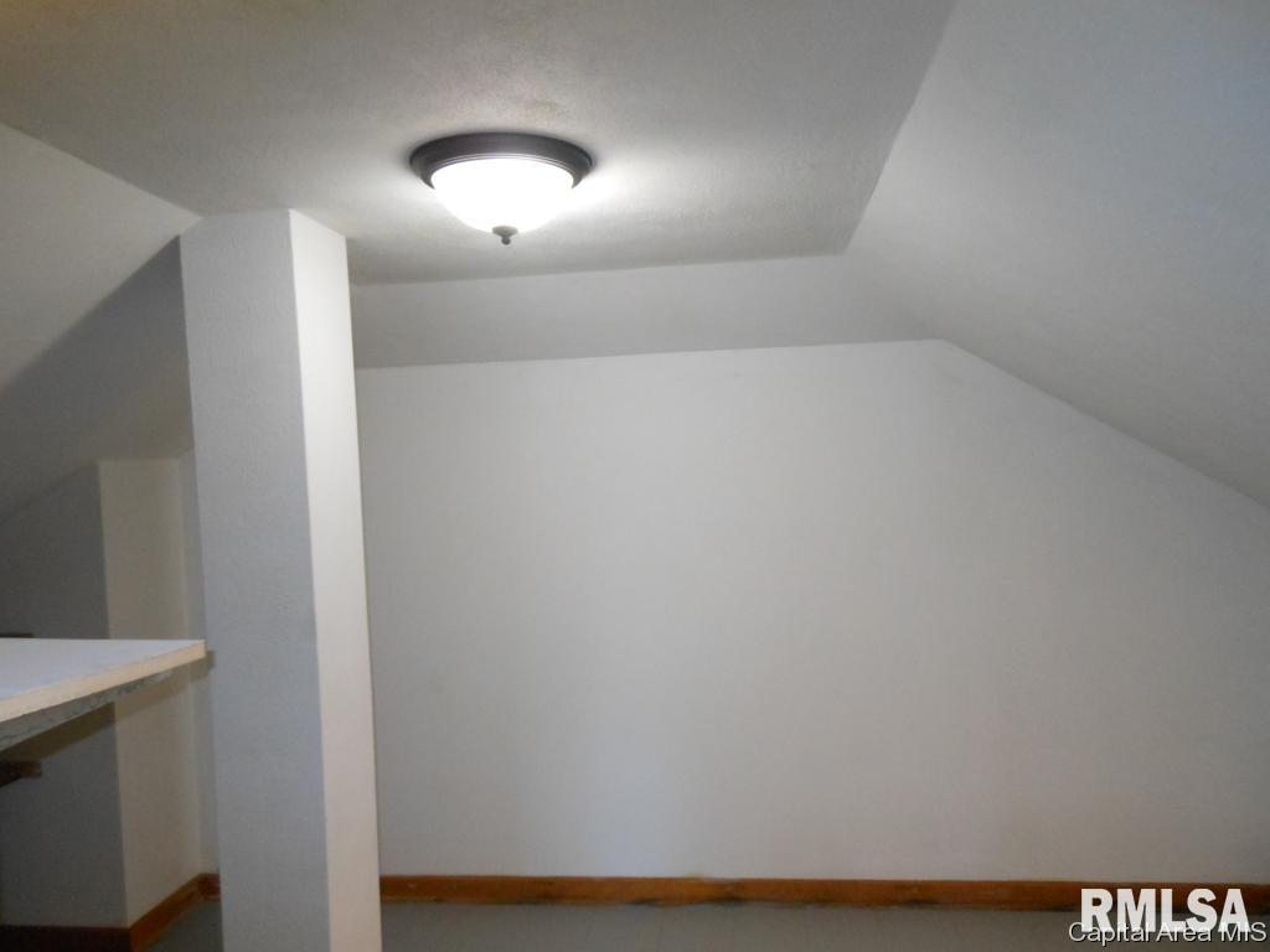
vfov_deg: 54.9
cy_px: 476
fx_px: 917
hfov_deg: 69.4
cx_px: 635
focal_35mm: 25
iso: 400
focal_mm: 4.5
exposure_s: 1/25
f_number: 3.2
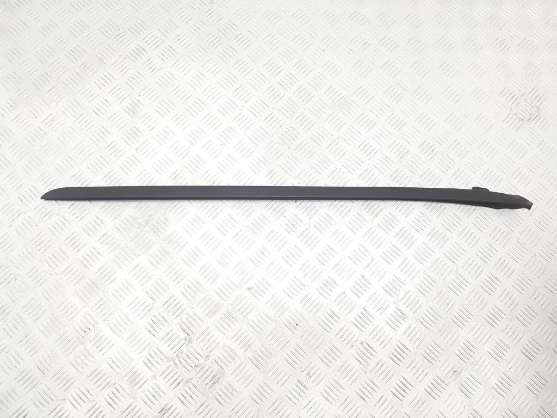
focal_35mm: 26
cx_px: 278
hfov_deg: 67.3
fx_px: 418
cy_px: 209
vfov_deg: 53.1
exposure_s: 1/50
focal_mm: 4.2
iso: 64
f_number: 1.7
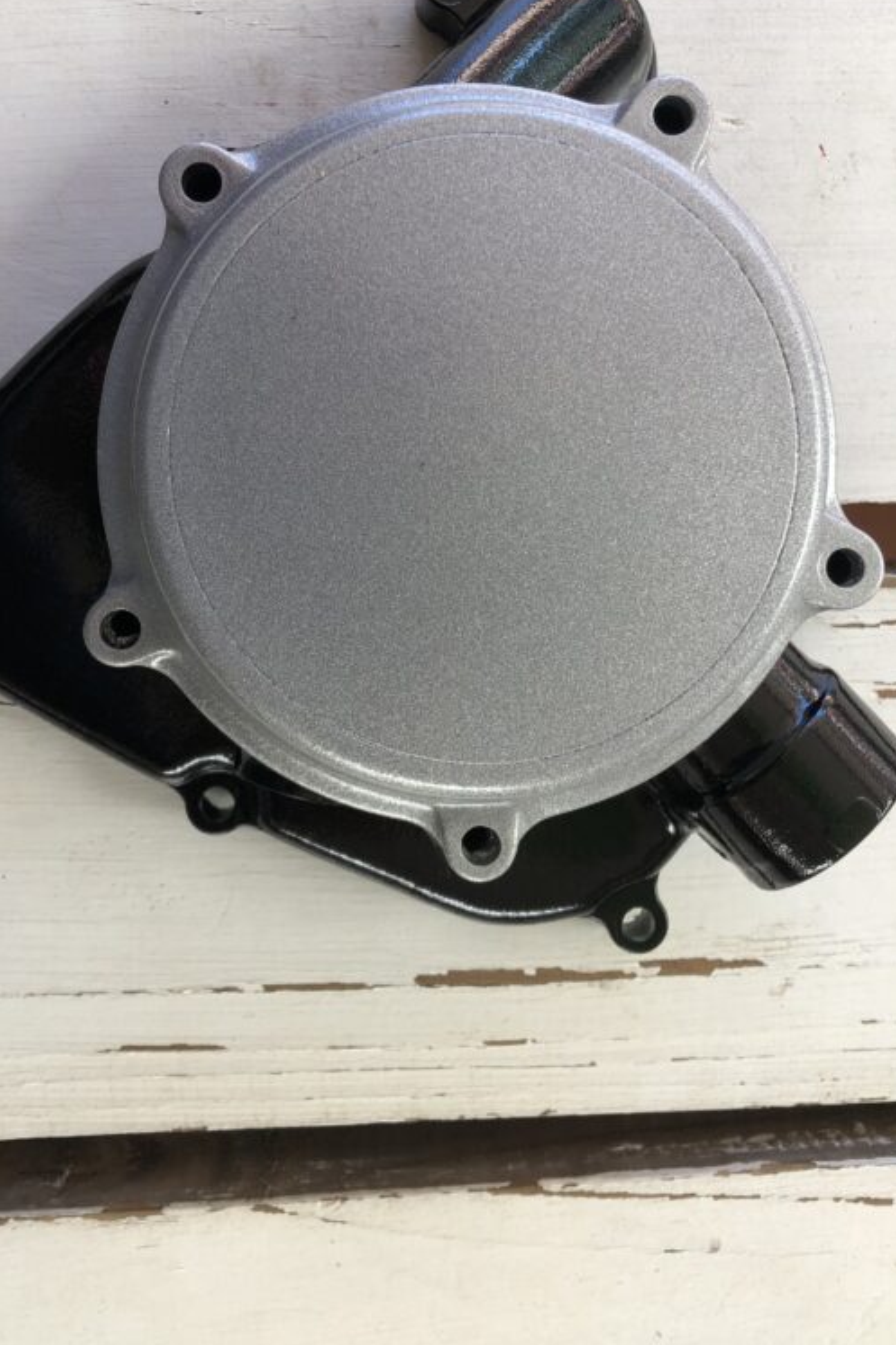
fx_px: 1494
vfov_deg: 48.0
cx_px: 429
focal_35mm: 40
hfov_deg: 33.4
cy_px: 494
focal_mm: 4
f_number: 1.8
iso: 25
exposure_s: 1/120
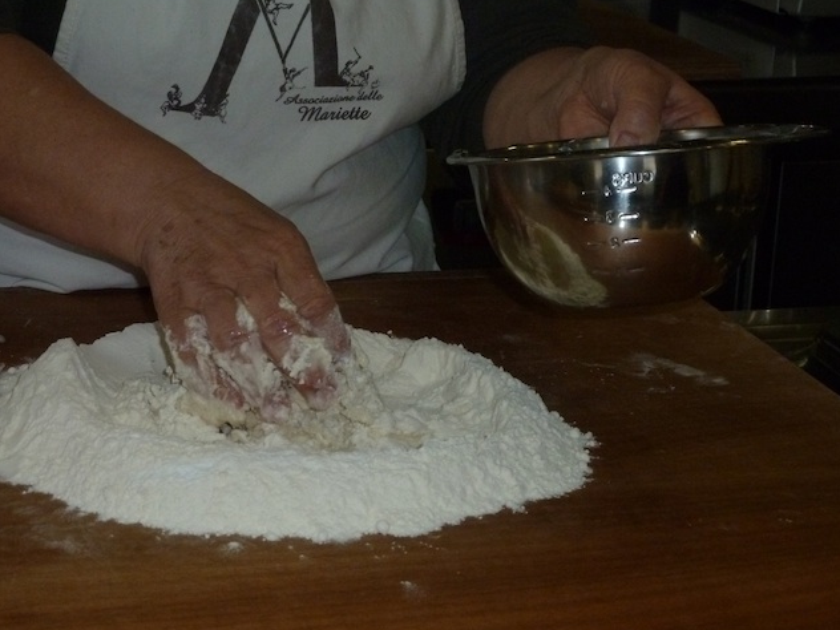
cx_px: 420
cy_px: 315
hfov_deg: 23.3
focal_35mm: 84
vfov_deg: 17.6
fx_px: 2038
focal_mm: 13.7
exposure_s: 1/160
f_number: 4.2
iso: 400
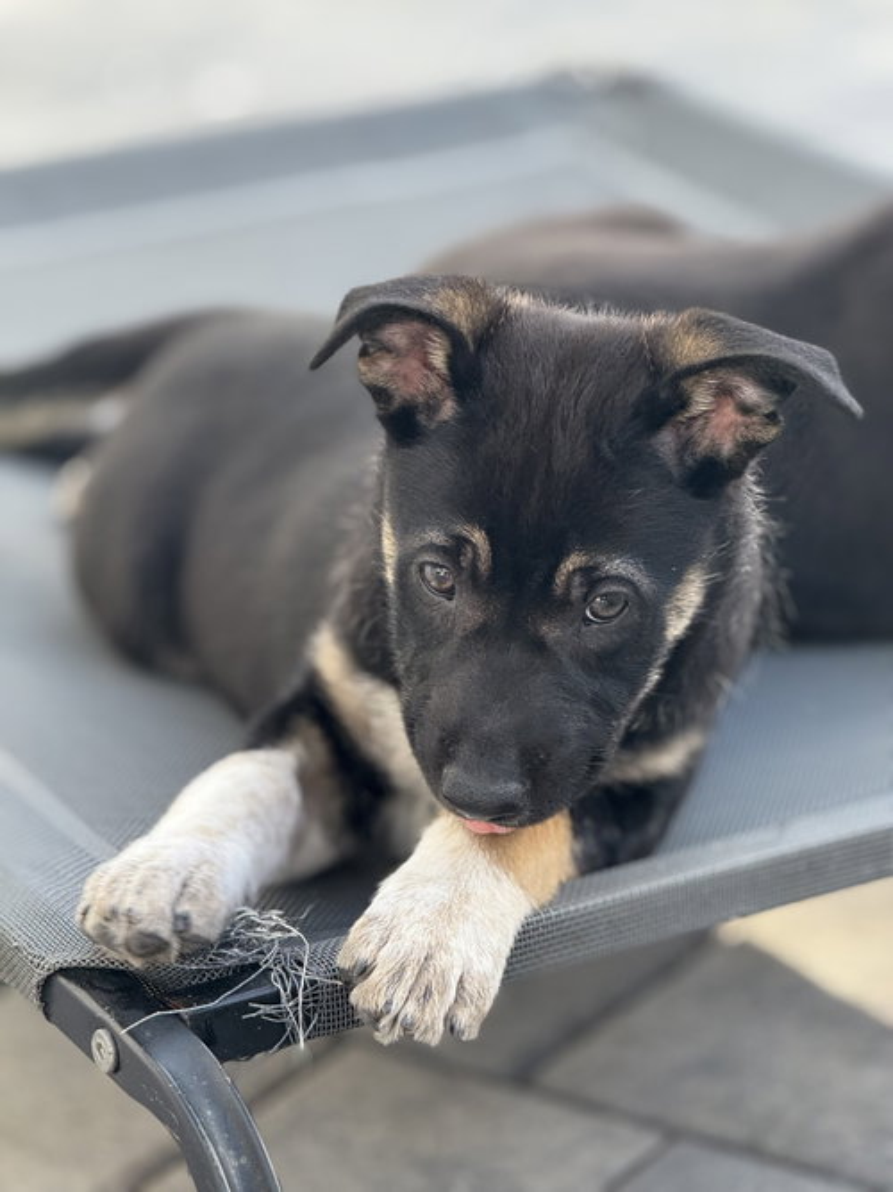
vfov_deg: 16.4
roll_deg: +0.2
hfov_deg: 12.3
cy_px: 596
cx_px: 446
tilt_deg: -21.9
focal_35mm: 120
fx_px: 4129
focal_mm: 15.66
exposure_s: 1/107
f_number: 2.8
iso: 50
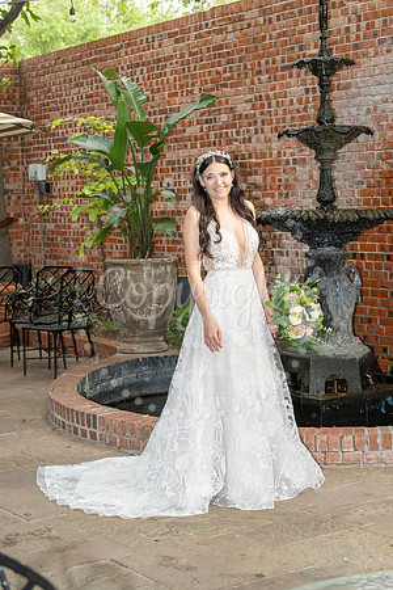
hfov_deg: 19.5
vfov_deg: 28.8
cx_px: 196
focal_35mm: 70
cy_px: 295
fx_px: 1146
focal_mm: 70
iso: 1250
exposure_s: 1/250
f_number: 7.1
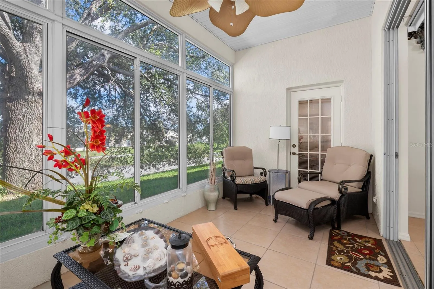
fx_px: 181
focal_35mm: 15
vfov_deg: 77.3
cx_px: 217
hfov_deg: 100.4
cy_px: 144
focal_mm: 10
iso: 100
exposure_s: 1.6
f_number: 7.1
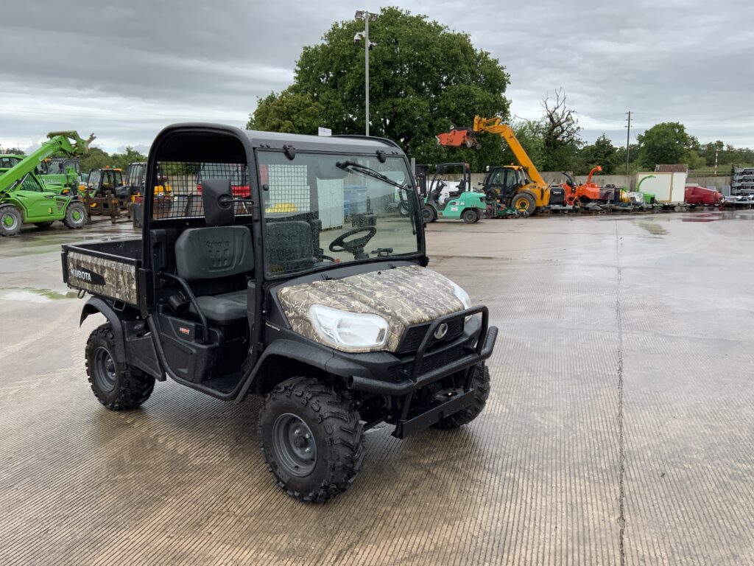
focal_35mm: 29
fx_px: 632
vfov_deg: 48.2
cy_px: 283
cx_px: 377
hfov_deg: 61.7
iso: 16
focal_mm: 3
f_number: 1.8
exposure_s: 1/514
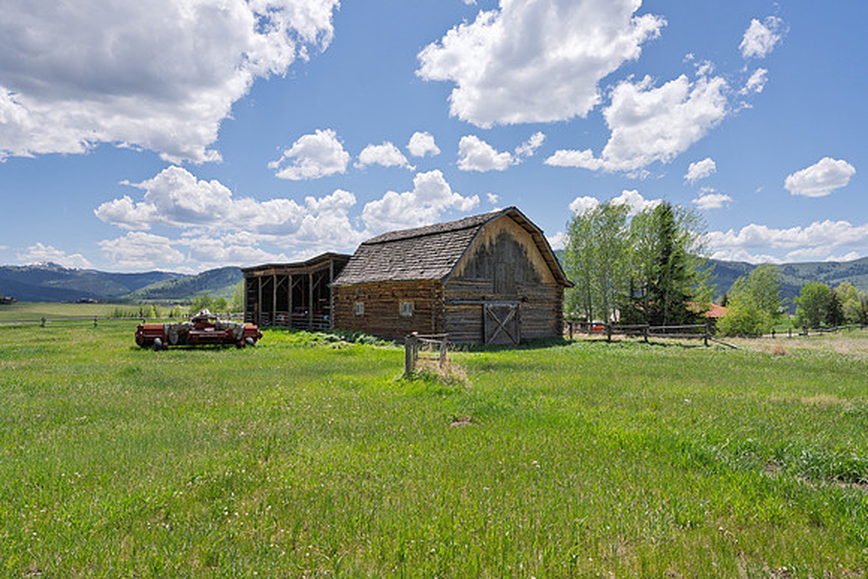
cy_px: 290
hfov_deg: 73.7
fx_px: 579
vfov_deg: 53.2
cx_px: 434
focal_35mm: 24
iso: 400
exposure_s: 1/1250
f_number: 10
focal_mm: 24
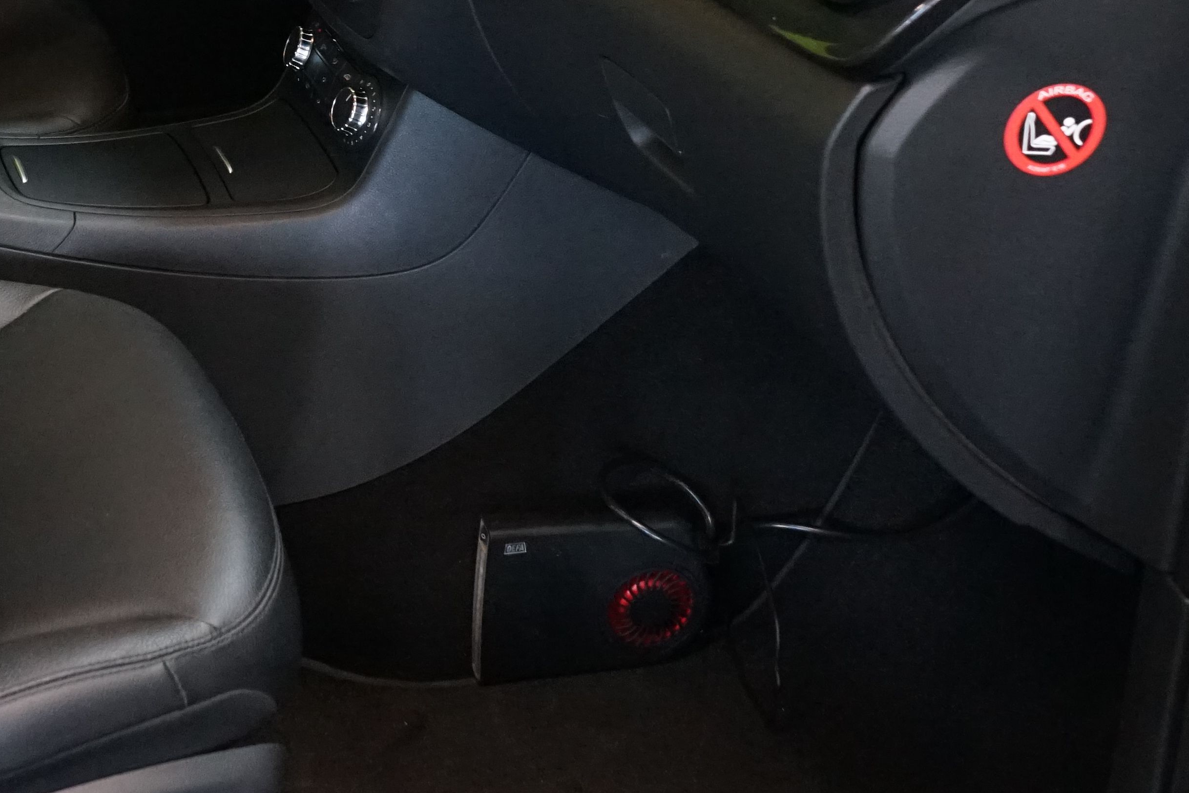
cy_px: 36
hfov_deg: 28.6
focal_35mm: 69
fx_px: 2279
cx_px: 227
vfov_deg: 19.3
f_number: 7.1
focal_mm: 28
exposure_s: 1/30
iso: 5000
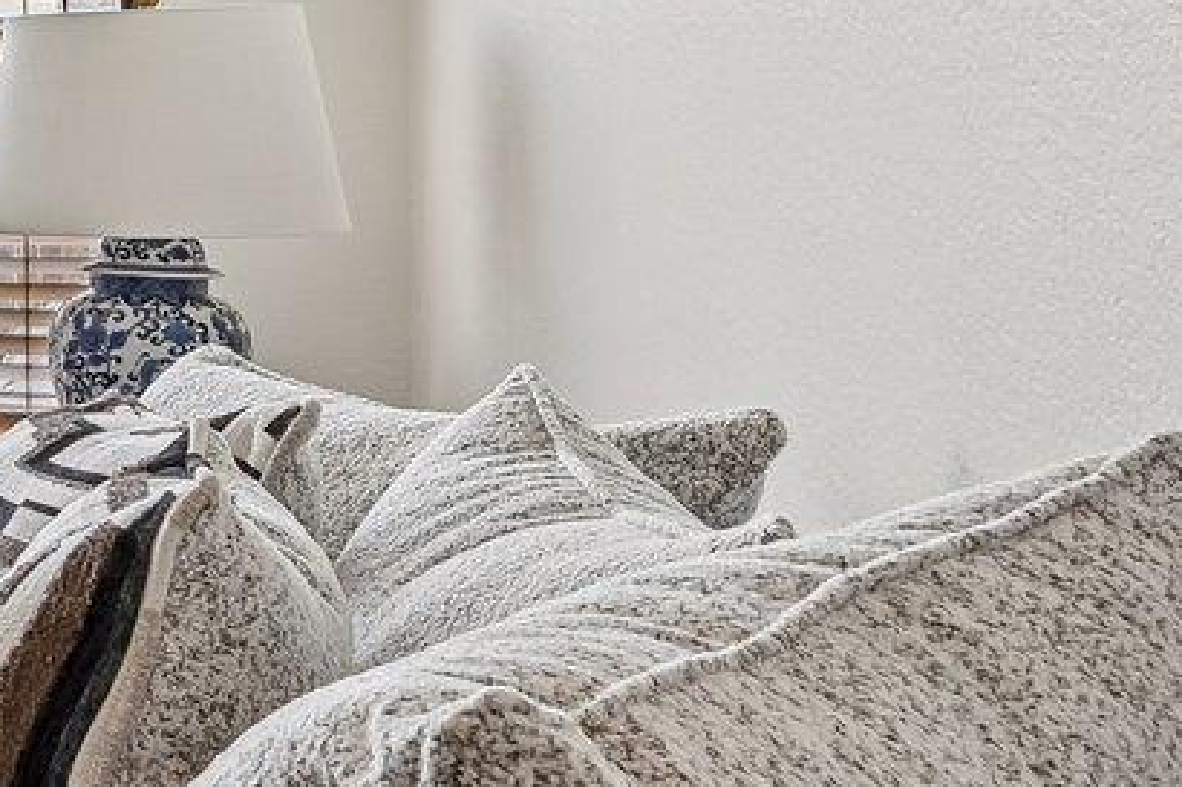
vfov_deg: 18.6
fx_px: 2379
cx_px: -1459
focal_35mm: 72
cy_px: 137
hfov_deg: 16.5
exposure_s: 1/25
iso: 100
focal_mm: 14.5
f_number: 8
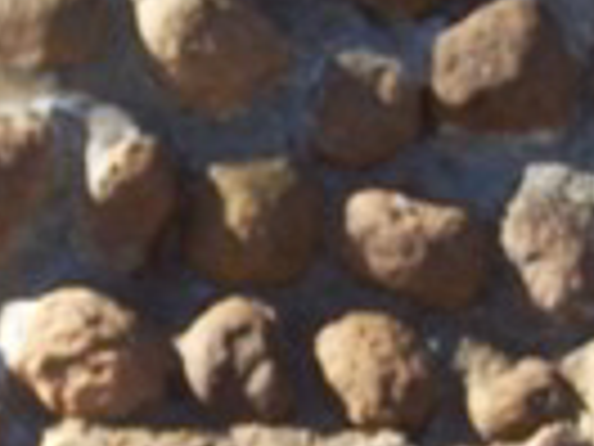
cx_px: 191
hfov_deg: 8.9
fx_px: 3827
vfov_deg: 6.7
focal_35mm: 223
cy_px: 279
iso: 80
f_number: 2.8
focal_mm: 6.3
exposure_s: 1/750
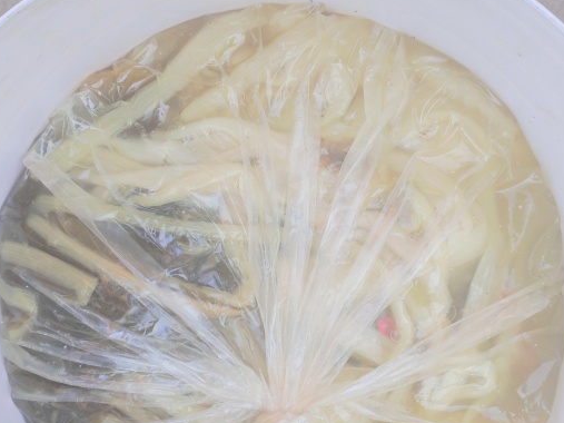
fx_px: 668
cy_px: 291
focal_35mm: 41
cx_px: 250
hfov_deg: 45.7
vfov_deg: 34.7
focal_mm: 4.25
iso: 104
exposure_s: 1/100
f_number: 1.8
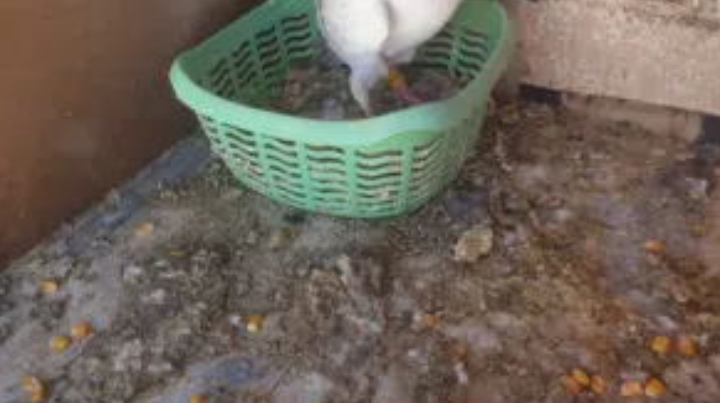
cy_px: -40
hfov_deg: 51.7
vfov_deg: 27.7
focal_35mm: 39
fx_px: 744
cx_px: 364
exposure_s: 1/100
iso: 64
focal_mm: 4.3
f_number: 2.4
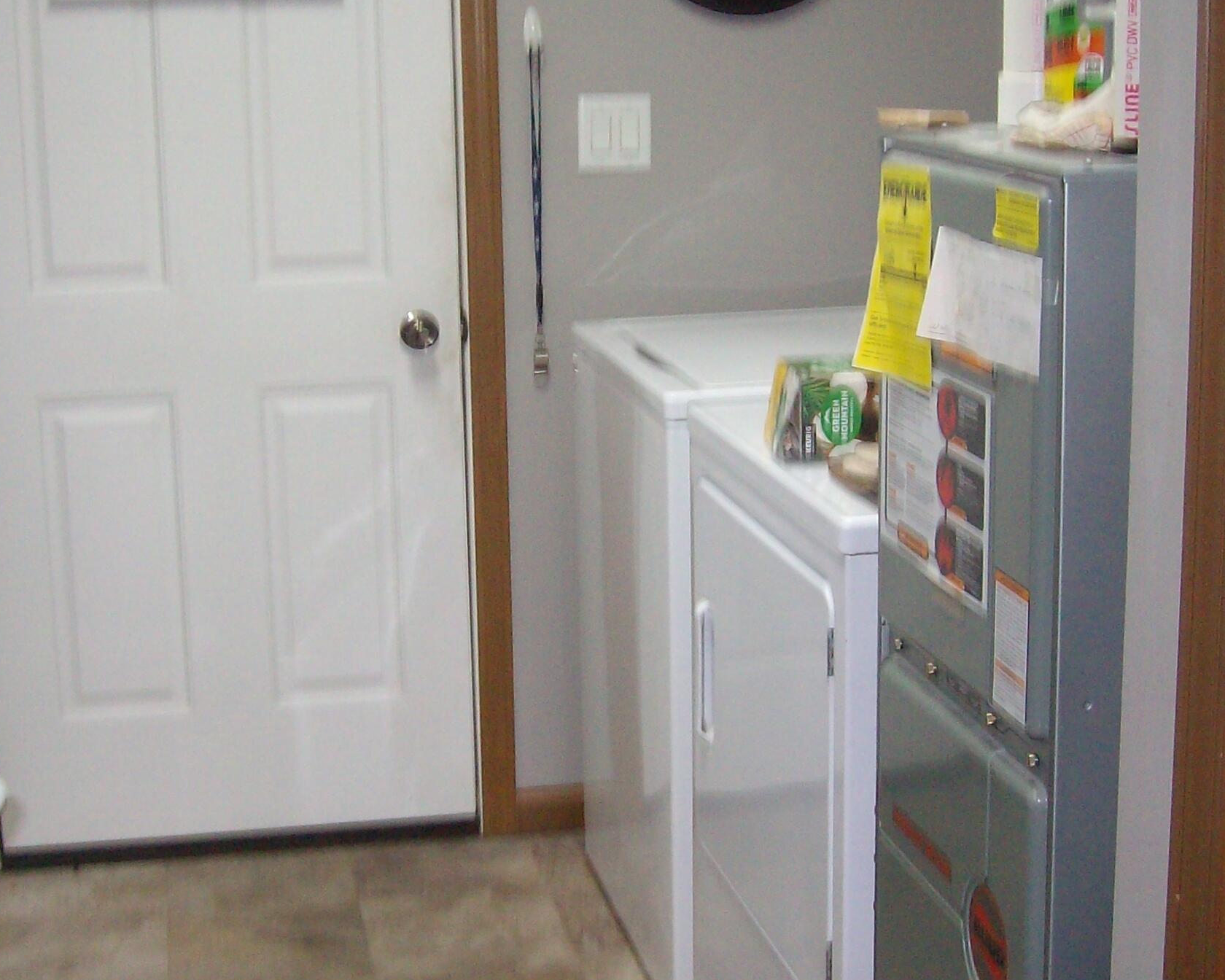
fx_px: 2212
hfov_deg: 30.9
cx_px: 558
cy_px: 457
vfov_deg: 25.0
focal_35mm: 61
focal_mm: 5.8
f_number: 2.8
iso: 200
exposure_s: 1/40
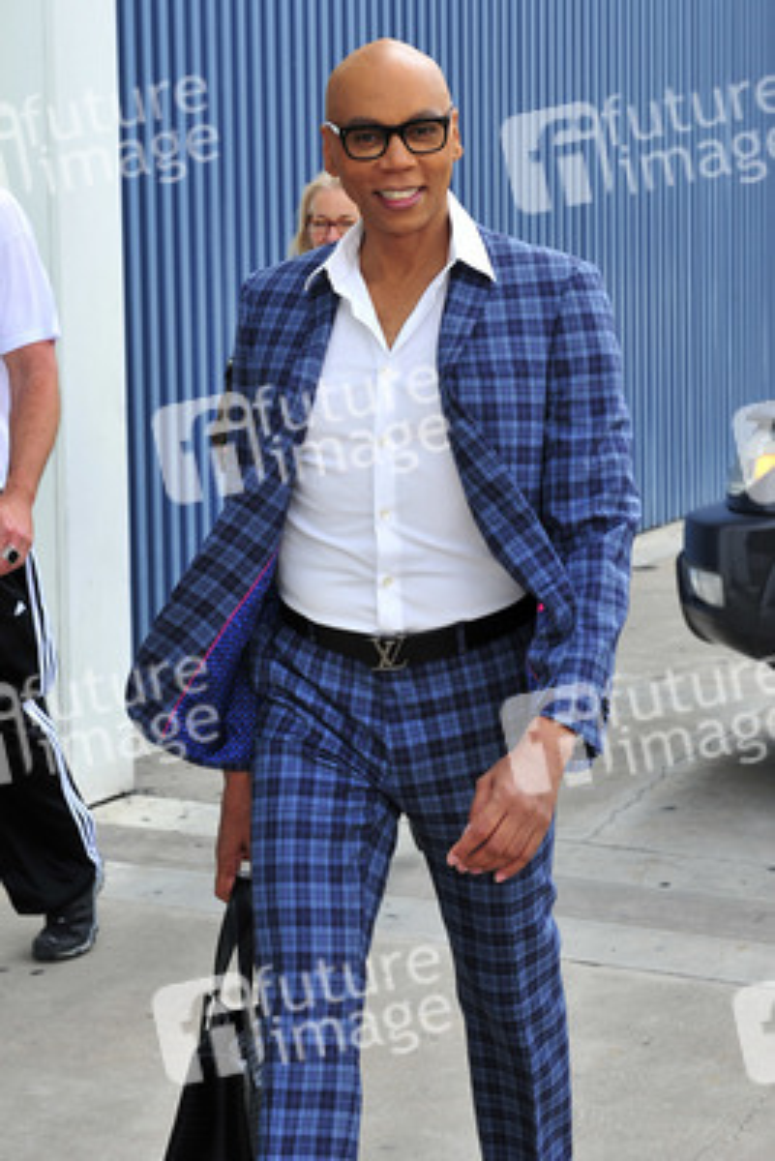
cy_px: 580
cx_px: 388
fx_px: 2000
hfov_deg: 21.9
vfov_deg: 32.4
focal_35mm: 62
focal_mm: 62
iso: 320
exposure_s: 1/400
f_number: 6.3
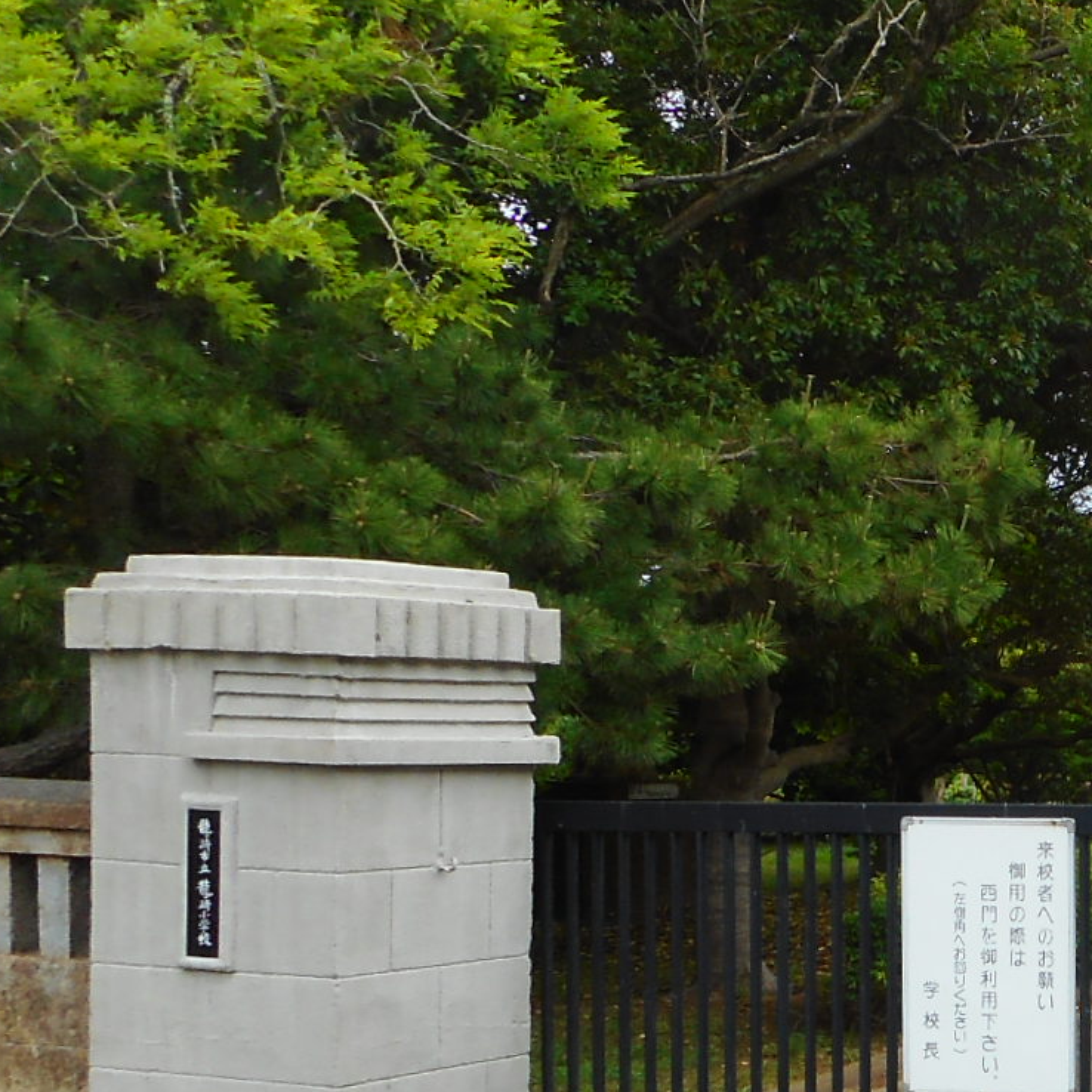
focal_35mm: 68
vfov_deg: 25.0
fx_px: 2427
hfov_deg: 21.8
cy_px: 830
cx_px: 1567
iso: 80
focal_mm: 4.5
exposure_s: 1/200
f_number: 3.7
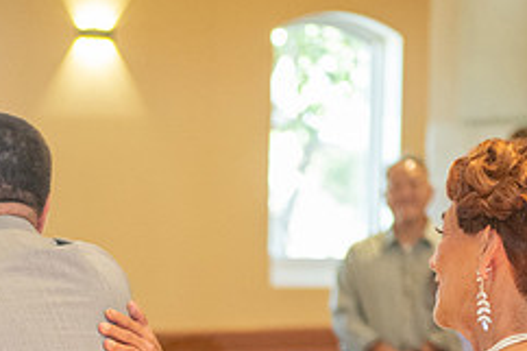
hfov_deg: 8.6
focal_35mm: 238
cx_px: -42
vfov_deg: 5.7
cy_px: 576
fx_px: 3482
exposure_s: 1/160
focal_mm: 70
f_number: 2.8
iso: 1600
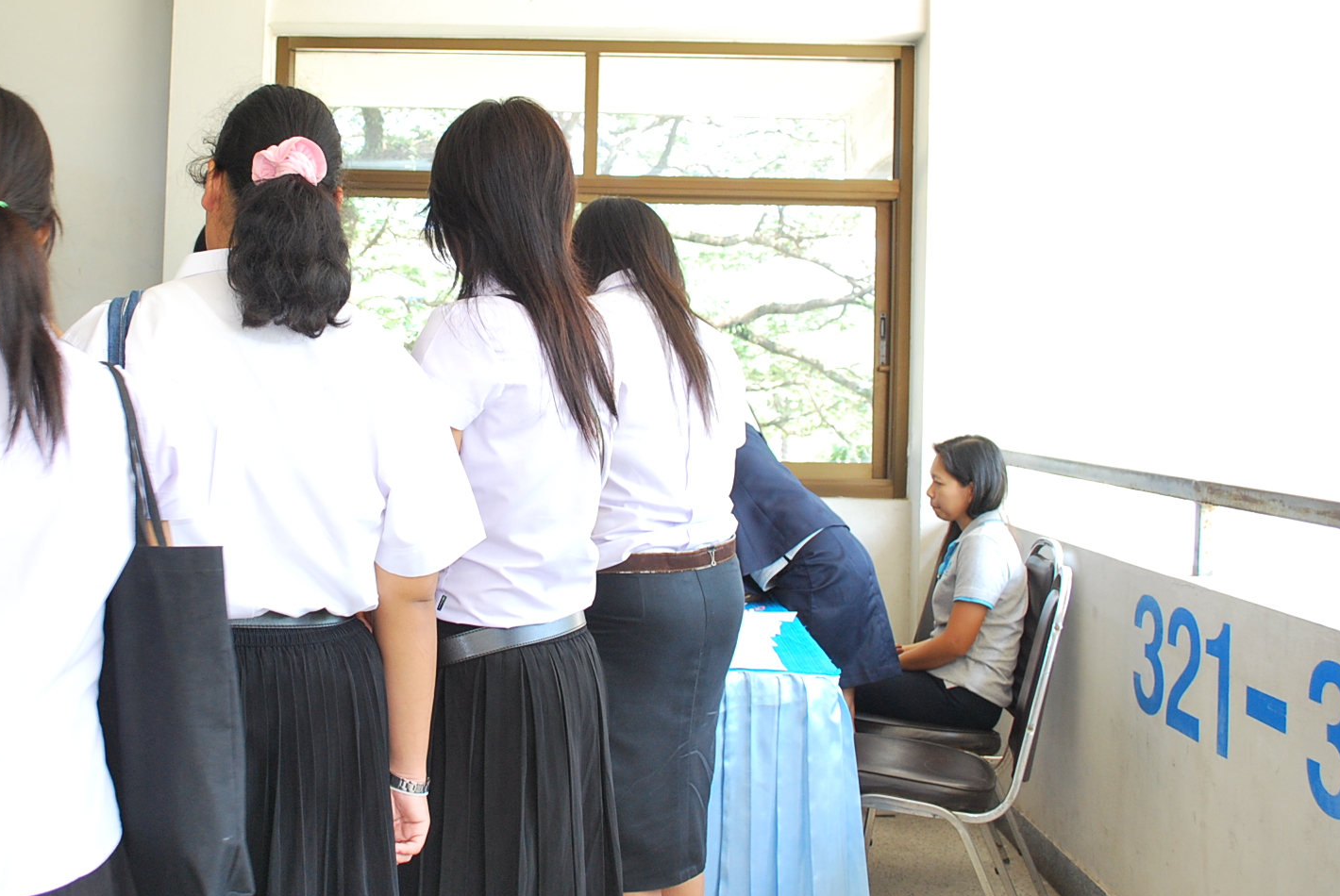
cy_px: 332
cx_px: 450
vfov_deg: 29.8
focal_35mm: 45
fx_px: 1677
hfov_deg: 43.0
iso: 400
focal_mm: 22
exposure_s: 1/80
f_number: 5.6
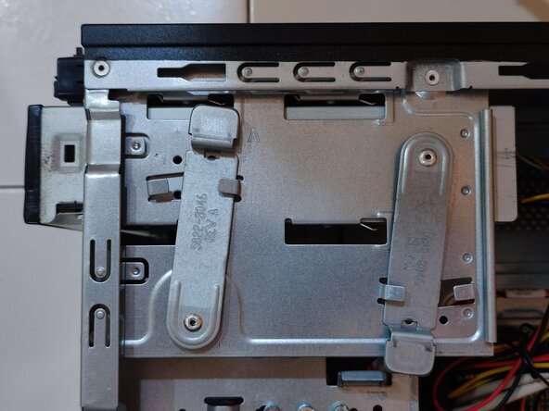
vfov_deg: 56.8
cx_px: 274
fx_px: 381
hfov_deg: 71.6
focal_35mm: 24
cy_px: 206
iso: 429
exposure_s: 1/20
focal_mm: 5.89
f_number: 1.89
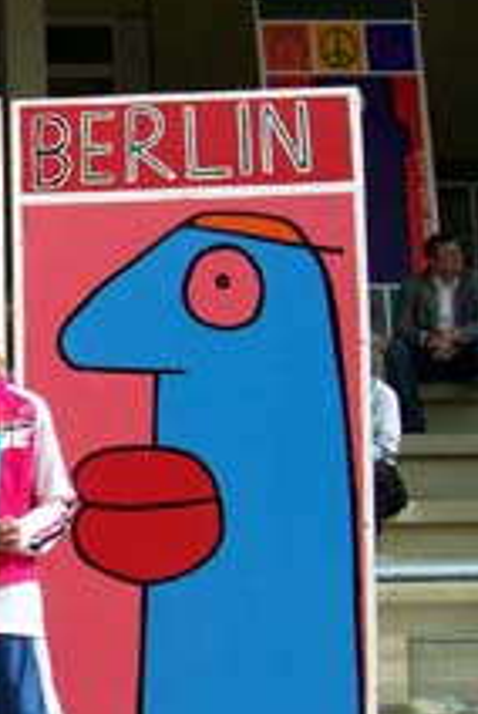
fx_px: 1489
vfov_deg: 26.9
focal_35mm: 75
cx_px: -215
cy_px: 384
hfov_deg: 16.7
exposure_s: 1/635
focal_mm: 5.6
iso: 80
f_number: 5.1
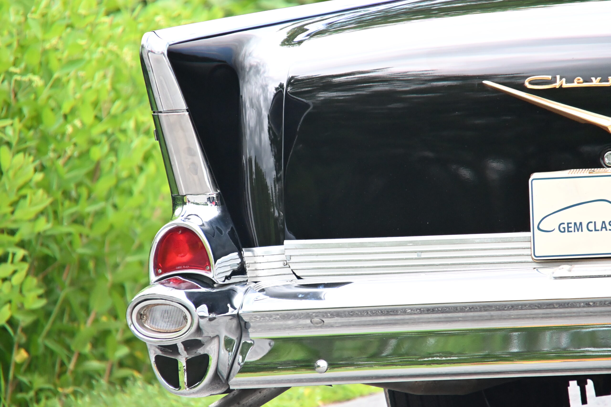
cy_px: 204
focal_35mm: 450
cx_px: 306
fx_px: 7637
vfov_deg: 3.1
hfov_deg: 4.6
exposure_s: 1/125
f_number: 6.3
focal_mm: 300
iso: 3200
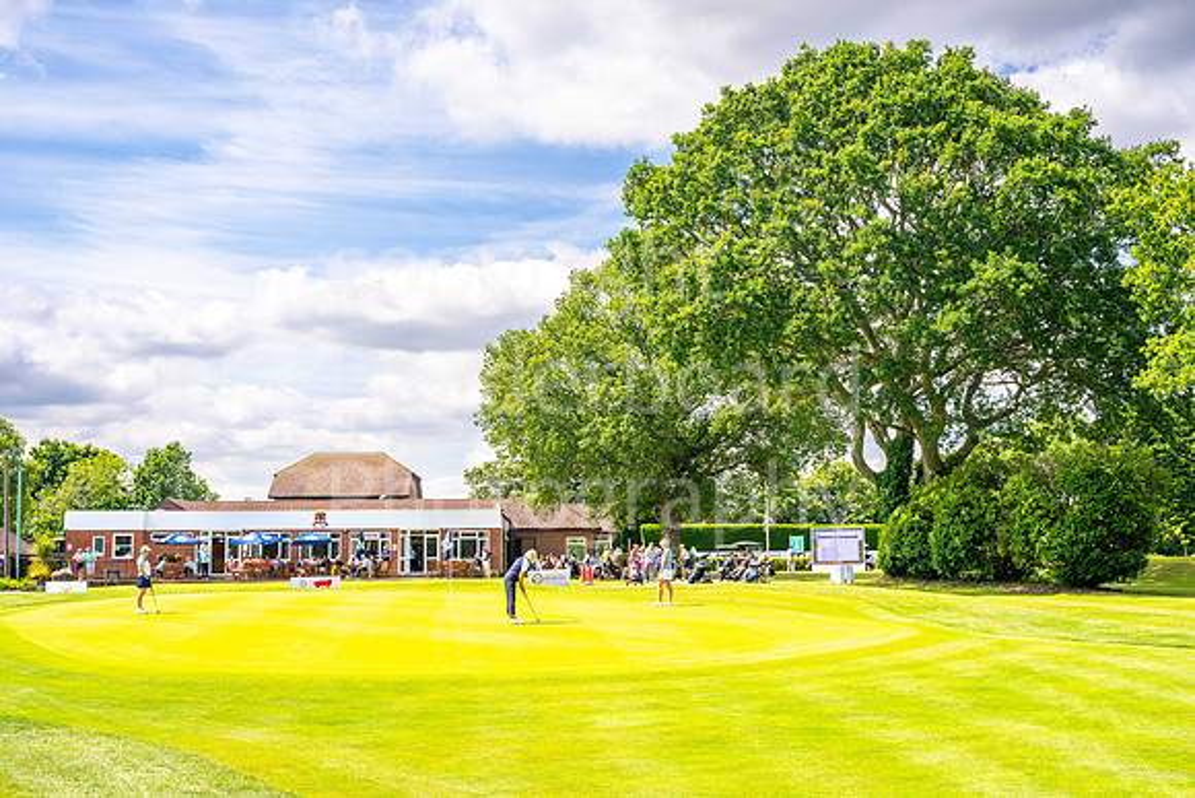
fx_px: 1295
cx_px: 598
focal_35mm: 39
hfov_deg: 49.5
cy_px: 399
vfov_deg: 34.2
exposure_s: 1/400
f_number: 7.1
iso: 200
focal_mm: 39
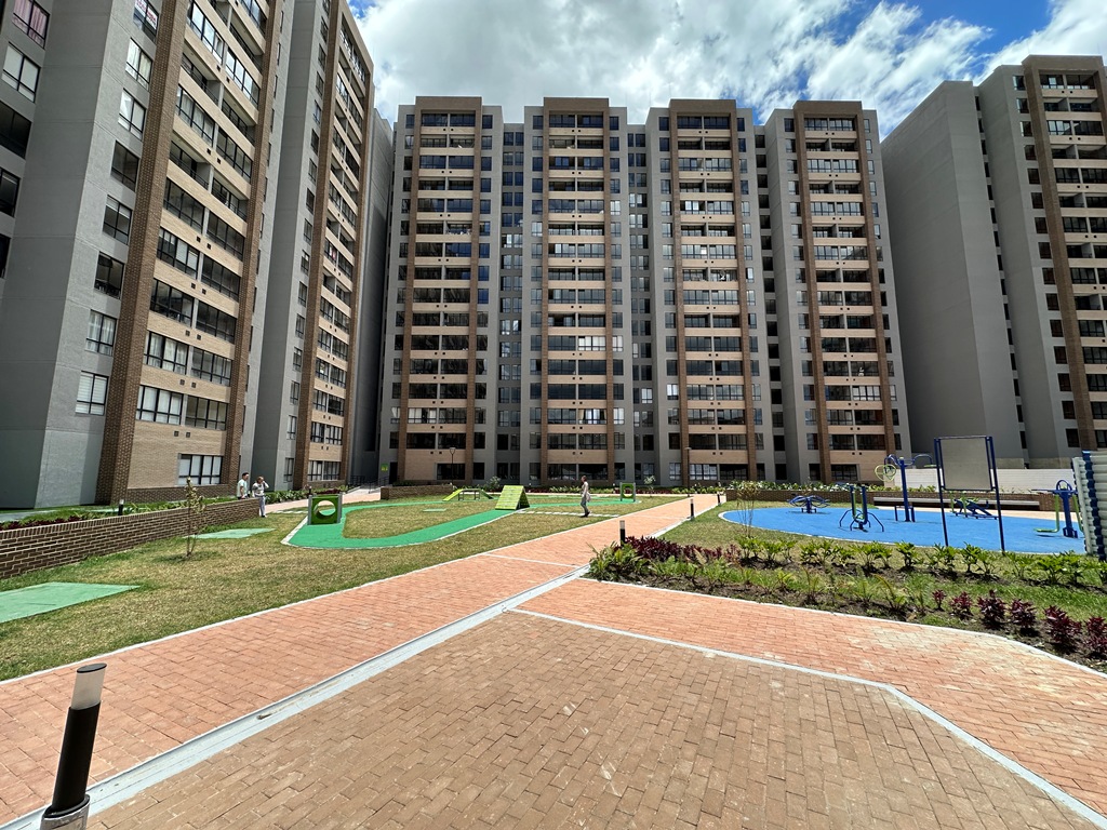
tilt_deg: +7.6
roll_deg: -0.5
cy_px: 415
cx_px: 554
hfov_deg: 102.1
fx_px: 448
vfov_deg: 85.7
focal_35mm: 14
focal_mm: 2.22
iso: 50
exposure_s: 1/1531
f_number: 2.2
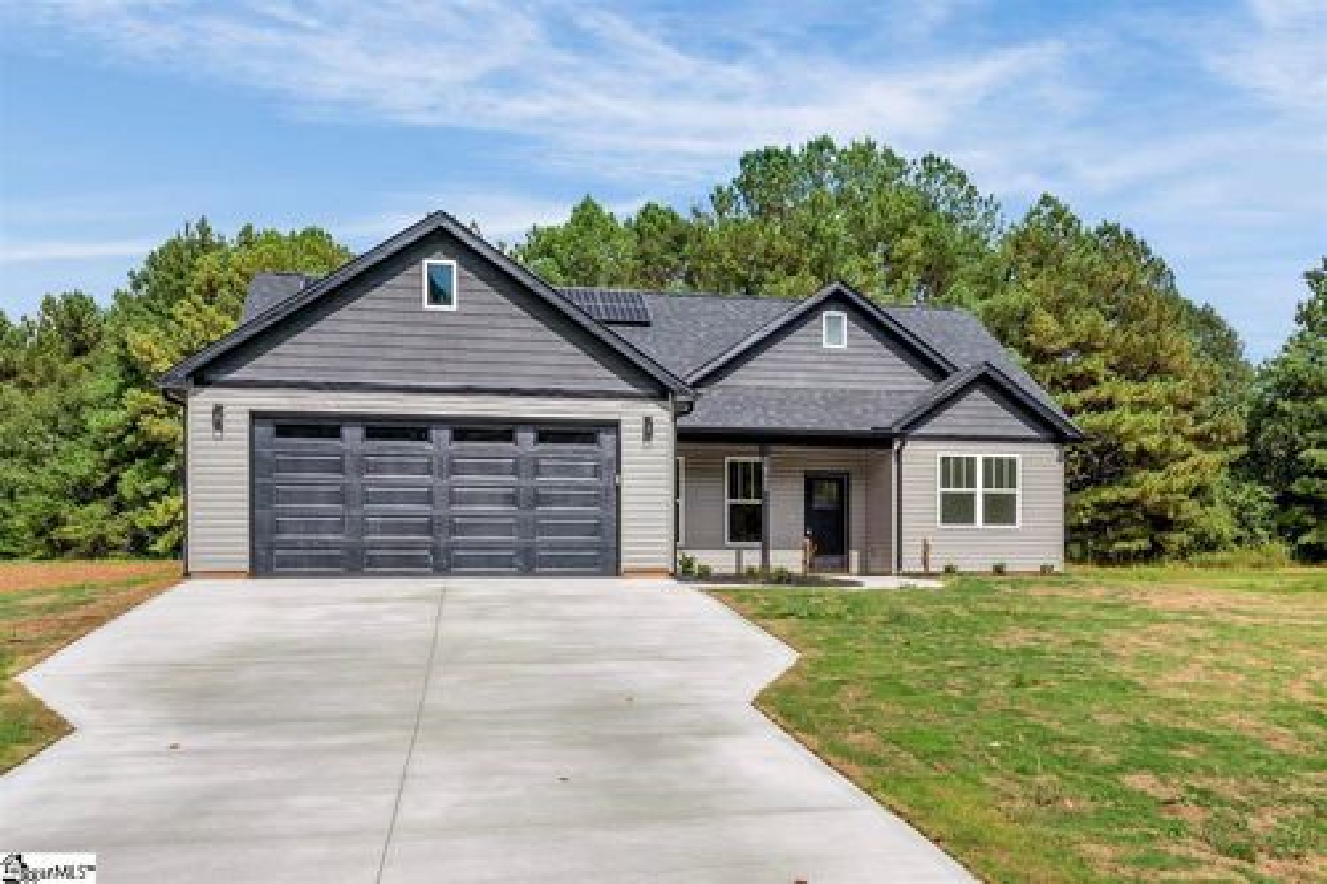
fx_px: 590
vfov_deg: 73.7
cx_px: 664
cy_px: 442
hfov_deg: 96.8
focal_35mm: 16
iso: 320
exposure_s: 1/1600
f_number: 7.1
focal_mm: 16
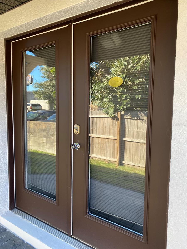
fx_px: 187
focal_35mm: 26
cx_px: 94
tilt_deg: -5.8
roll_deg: -0.8
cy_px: 124
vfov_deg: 67.3
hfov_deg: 53.1
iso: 32
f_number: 1.8
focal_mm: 4.25
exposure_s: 1/143
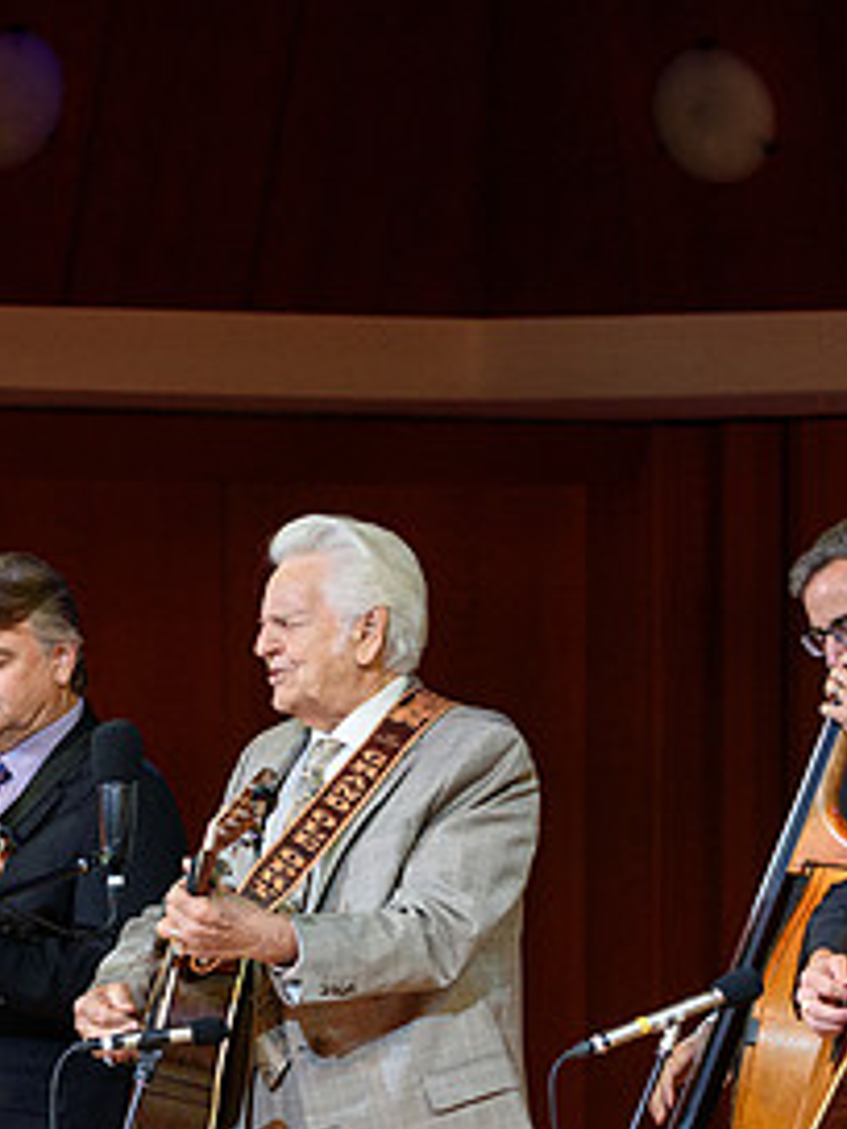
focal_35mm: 308
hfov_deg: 4.8
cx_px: 29
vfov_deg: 6.4
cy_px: 753
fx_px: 10048
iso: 2500
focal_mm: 150
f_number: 5
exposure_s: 1/320
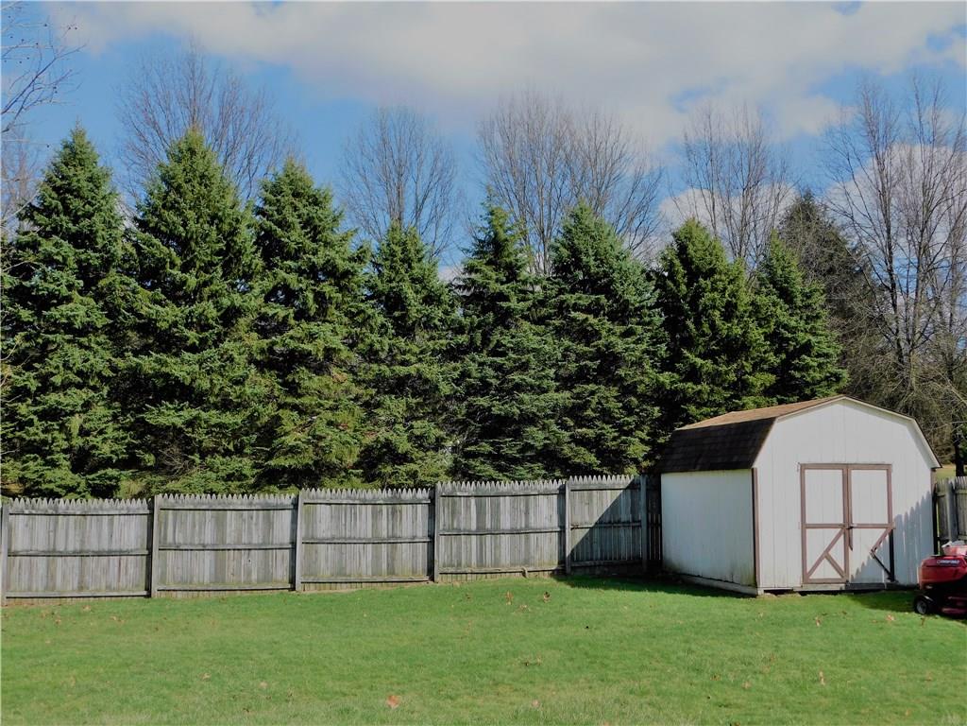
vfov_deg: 32.2
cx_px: 484
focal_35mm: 45
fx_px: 1257
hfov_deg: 42.1
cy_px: 363
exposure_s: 1/800
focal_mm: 8
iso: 125
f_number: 3.7
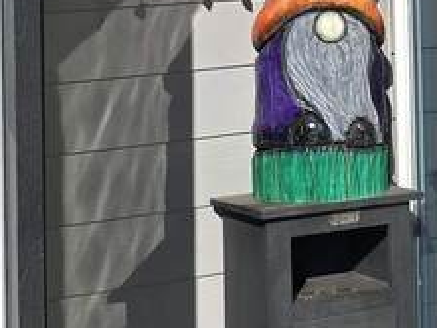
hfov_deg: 14.2
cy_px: -158
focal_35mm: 133
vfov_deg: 10.8
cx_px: 566
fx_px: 1680
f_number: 1.7
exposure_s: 1/1493
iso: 12
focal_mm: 6.3
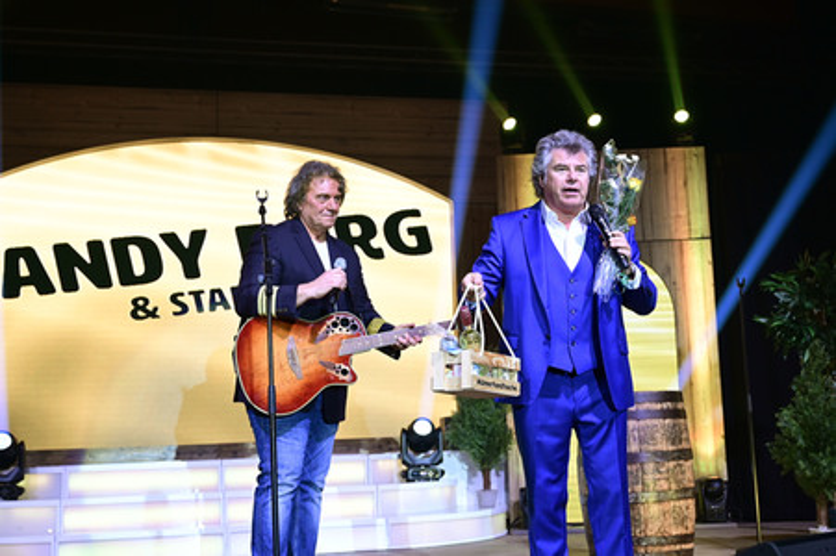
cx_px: 418
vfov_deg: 32.6
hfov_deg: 47.4
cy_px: 278
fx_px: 951
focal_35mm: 41
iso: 2000
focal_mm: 41
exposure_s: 1/250
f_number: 4
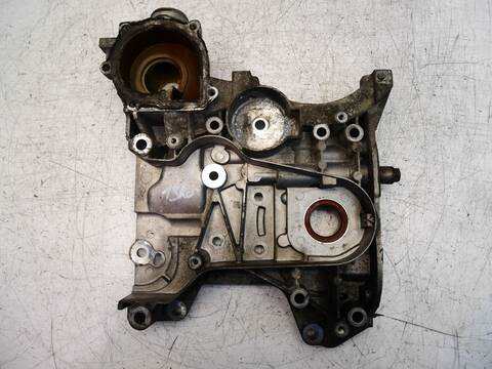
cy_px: 184
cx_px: 246
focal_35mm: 26
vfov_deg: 53.1
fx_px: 370
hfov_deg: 67.3
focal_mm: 13
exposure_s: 1/60
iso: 400
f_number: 3.5
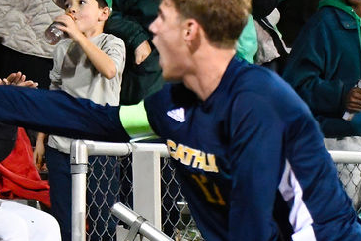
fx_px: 3931
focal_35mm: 392
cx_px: 74
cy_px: 174
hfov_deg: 5.3
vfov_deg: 3.5
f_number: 2.8
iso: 10000
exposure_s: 1/200
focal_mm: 70
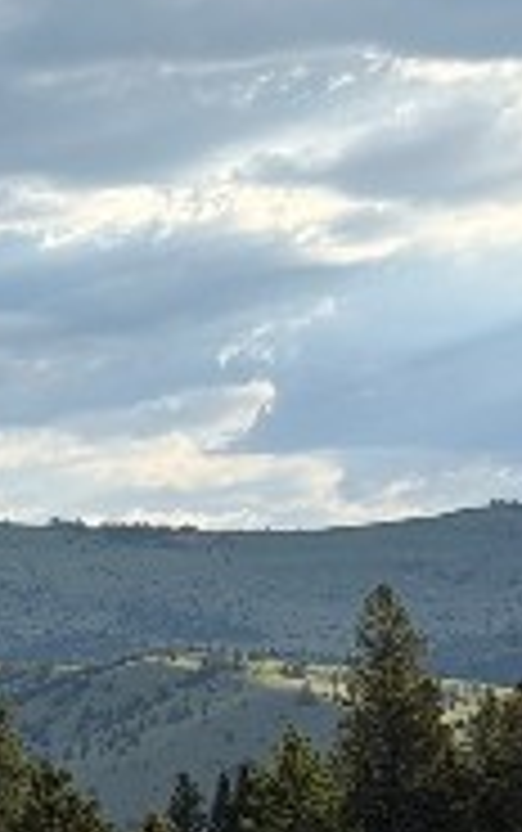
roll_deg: +0.7
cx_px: -698
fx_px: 4792
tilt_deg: +8.6
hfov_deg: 6.0
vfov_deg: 9.9
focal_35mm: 211
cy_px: 216
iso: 64
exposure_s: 1/2976
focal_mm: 6.76
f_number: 1.78
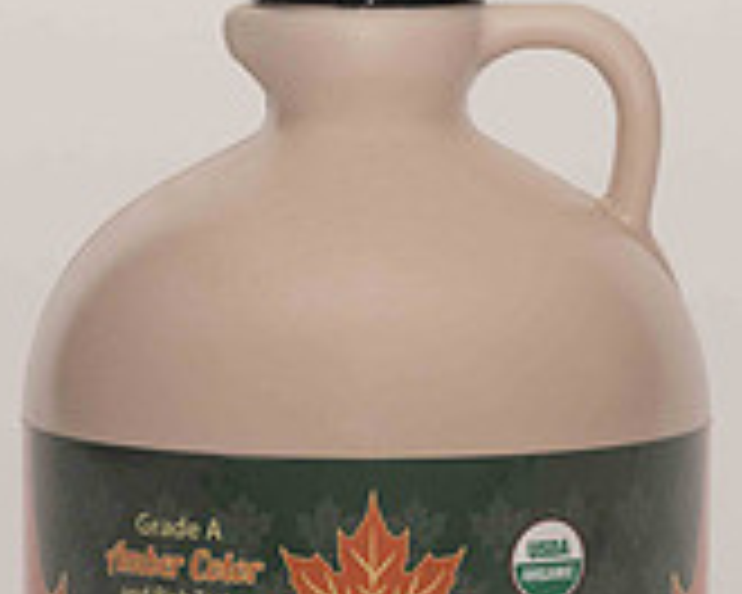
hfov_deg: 6.8
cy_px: 443
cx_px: 414
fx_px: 6215
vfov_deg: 5.5
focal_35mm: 283
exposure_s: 1/100
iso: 400
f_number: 13
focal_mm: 85
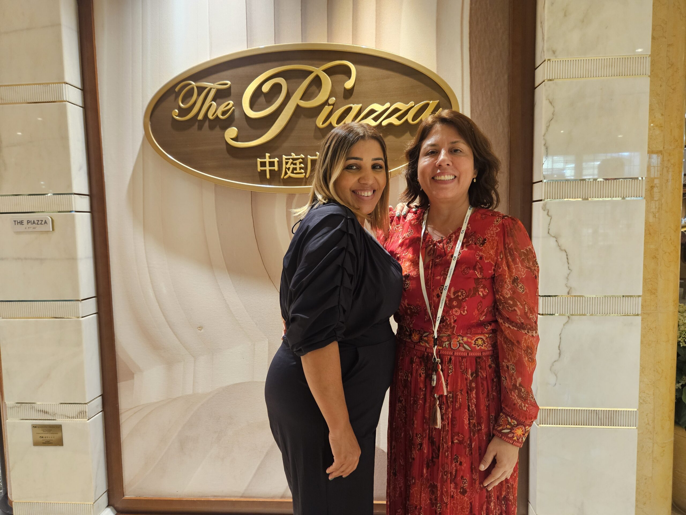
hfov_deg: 73.9
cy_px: 258
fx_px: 456
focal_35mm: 23
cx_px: 343
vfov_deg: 58.9
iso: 500
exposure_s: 1/30
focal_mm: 5.4
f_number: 1.8
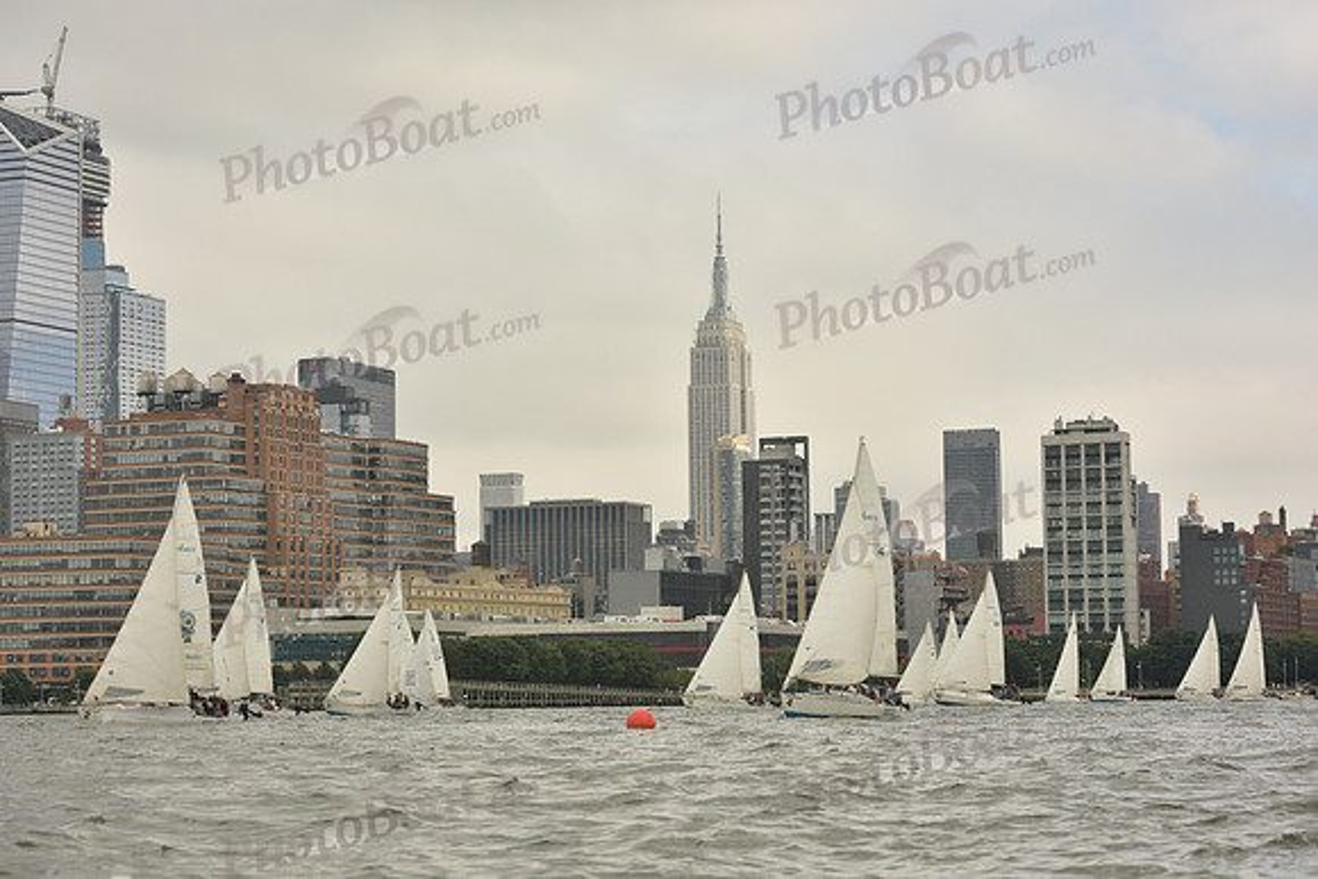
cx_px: 659
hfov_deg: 23.9
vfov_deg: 16.1
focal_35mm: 85
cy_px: 440
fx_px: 3113
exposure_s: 1/1250
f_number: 8
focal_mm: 85
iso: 320
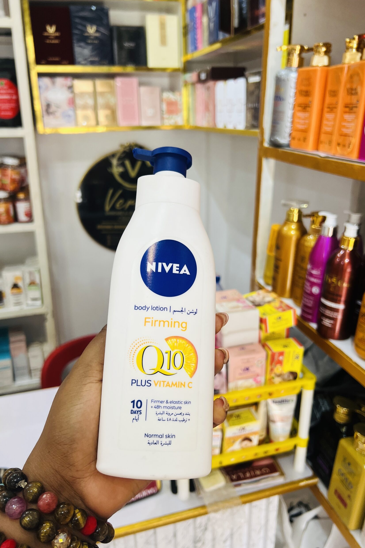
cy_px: 277
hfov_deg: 46.4
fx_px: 426
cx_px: 184
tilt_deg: -22.0
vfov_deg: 65.5
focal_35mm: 28
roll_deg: +0.4
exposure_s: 1/121
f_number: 1.5
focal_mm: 5.7
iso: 80
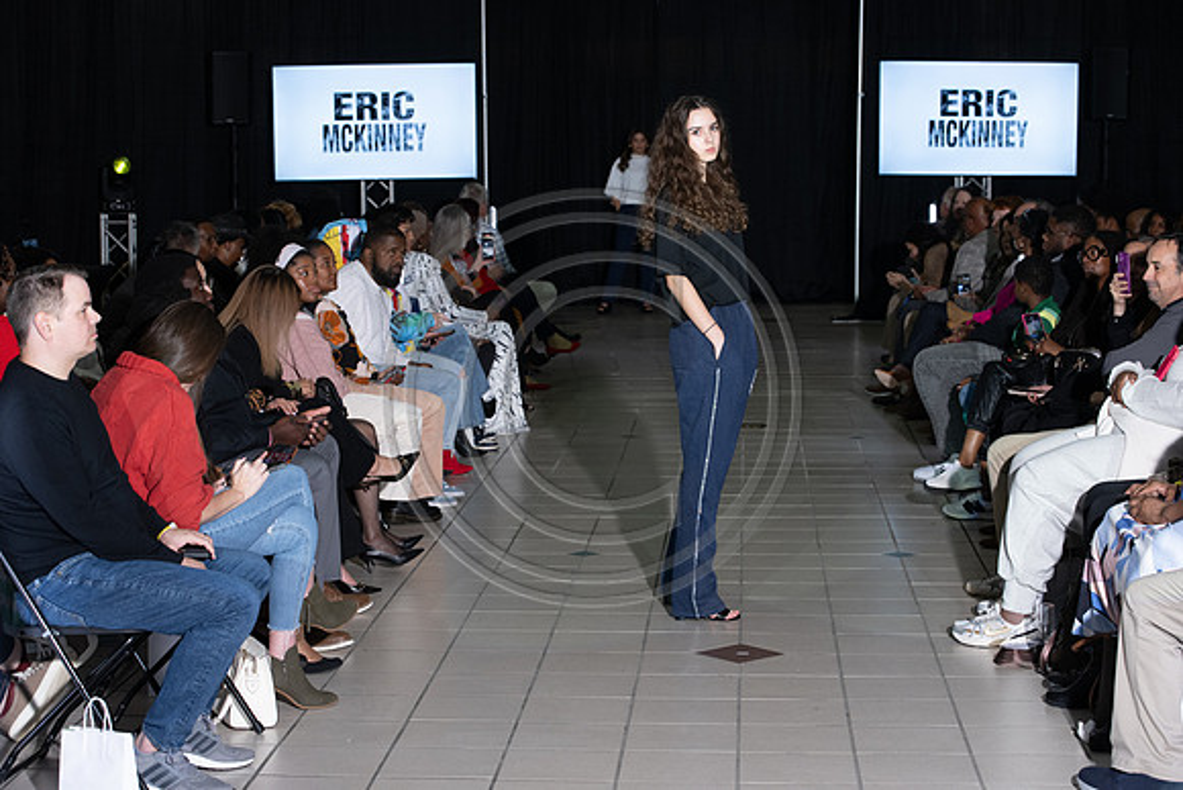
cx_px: 592
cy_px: 395
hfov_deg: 28.8
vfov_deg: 19.5
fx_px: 2301
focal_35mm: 70
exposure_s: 1/160
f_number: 5.6
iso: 1250
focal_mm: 70
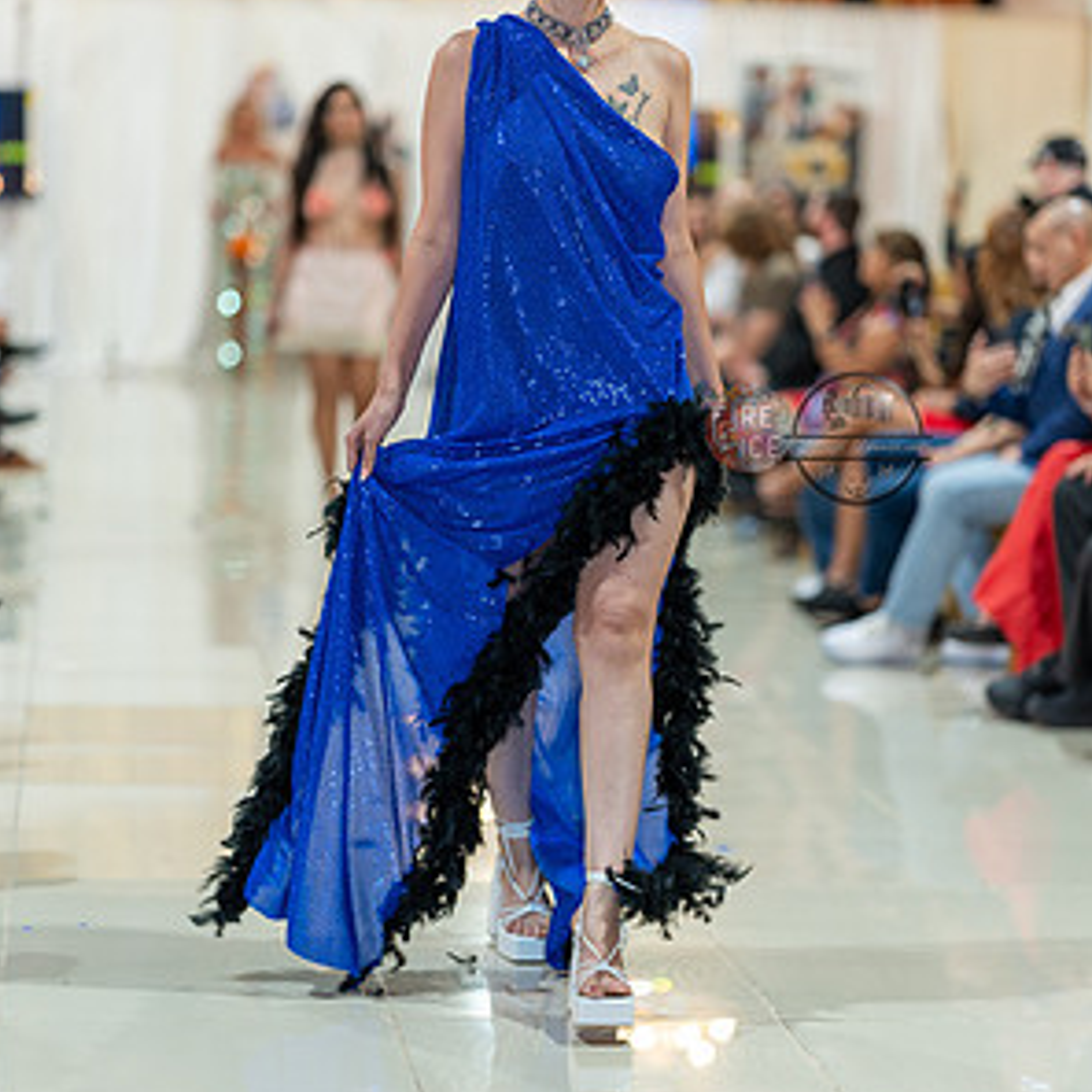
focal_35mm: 110
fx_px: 3926
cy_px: 439
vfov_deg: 15.8
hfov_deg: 15.8
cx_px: 542
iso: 250
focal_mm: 85
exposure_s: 1/160
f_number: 1.4
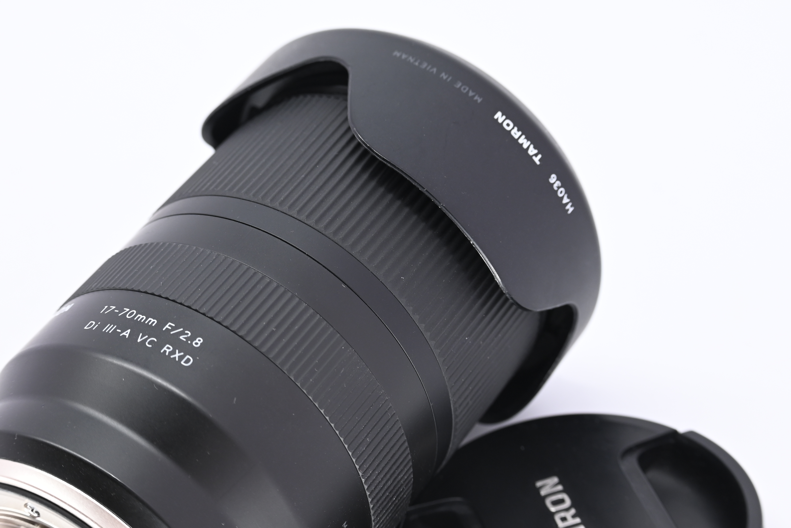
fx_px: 2175
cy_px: 264
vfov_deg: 13.8
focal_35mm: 99
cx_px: 396
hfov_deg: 20.6
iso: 500
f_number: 9
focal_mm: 66
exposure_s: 1/100
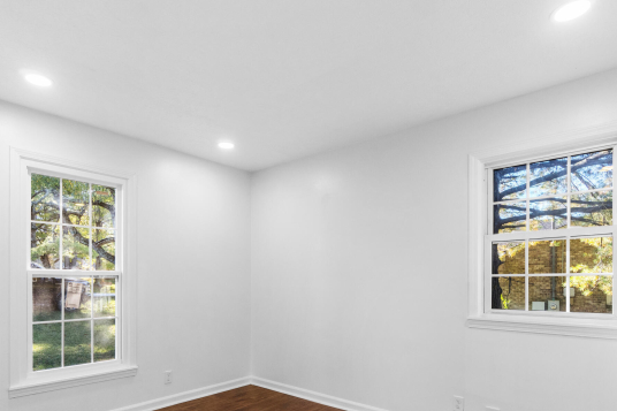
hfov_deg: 81.1
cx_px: 283
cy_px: 275
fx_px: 360
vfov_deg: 58.1
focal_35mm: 21
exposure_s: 1/25
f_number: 8
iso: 400
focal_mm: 10
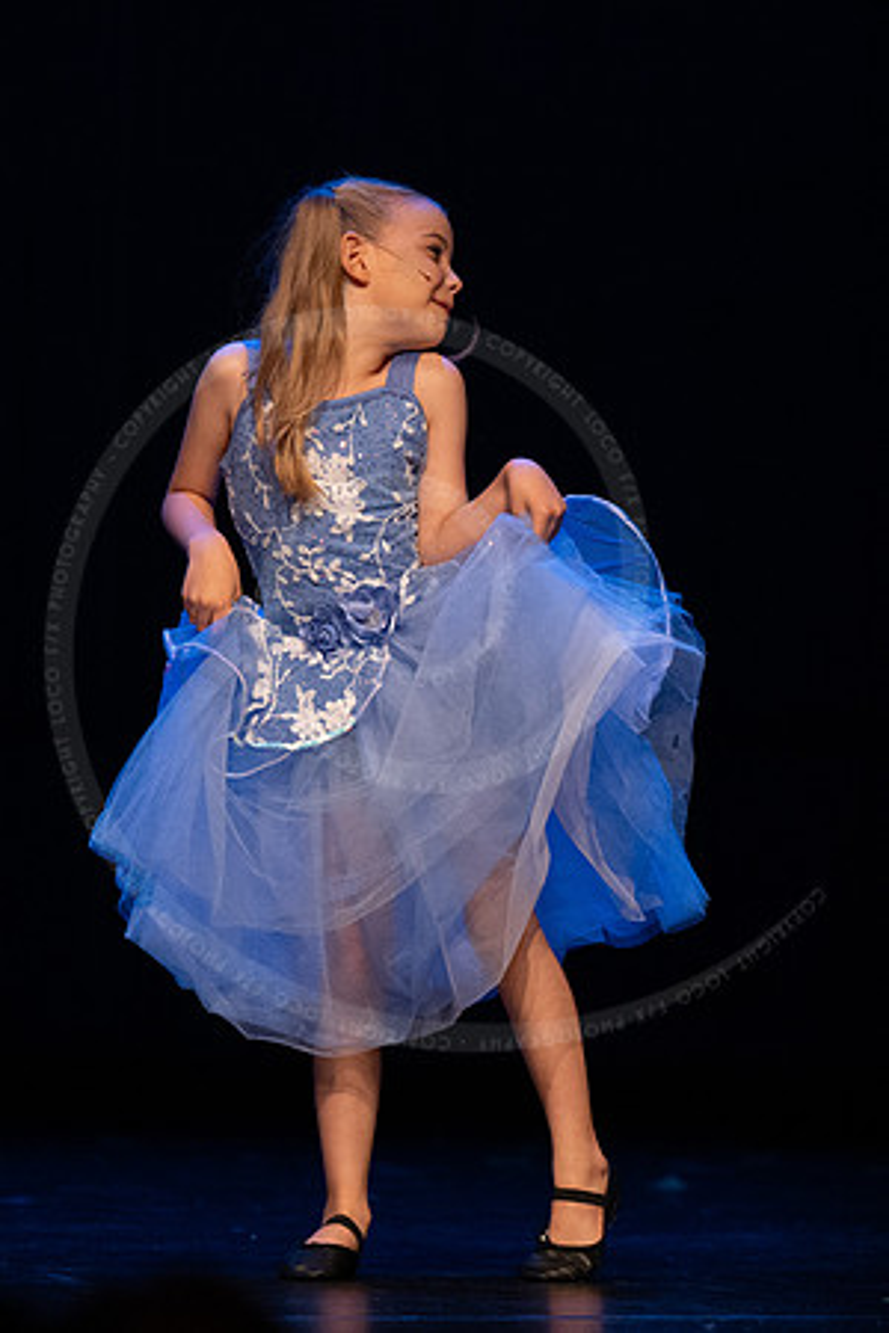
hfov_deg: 3.8
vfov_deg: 5.6
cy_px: 387
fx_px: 13517
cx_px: 705
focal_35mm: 365
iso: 2500
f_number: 2.8
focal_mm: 160
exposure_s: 1/250
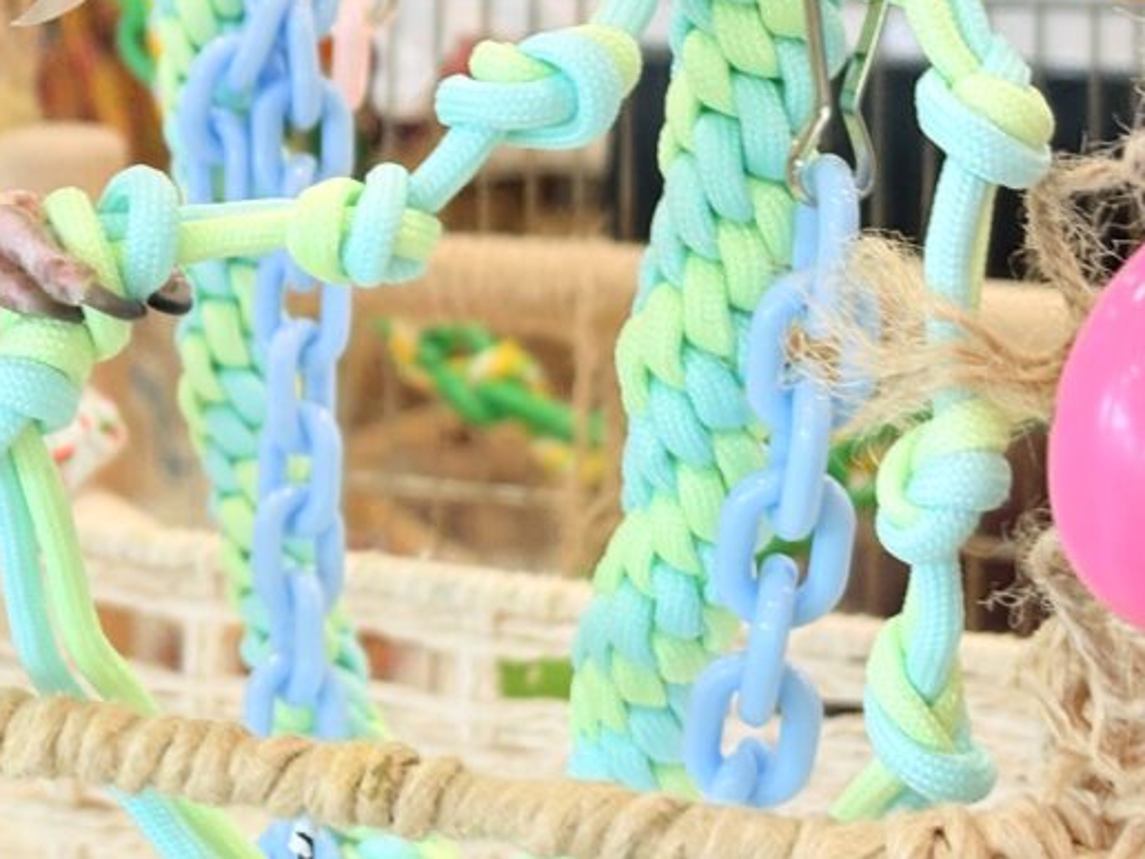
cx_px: -149
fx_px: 4002
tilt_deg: -10.1
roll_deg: +0.7
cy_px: 191
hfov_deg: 15.8
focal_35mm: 121
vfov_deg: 12.2
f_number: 1.6
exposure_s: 1/100
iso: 64
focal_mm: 5.96
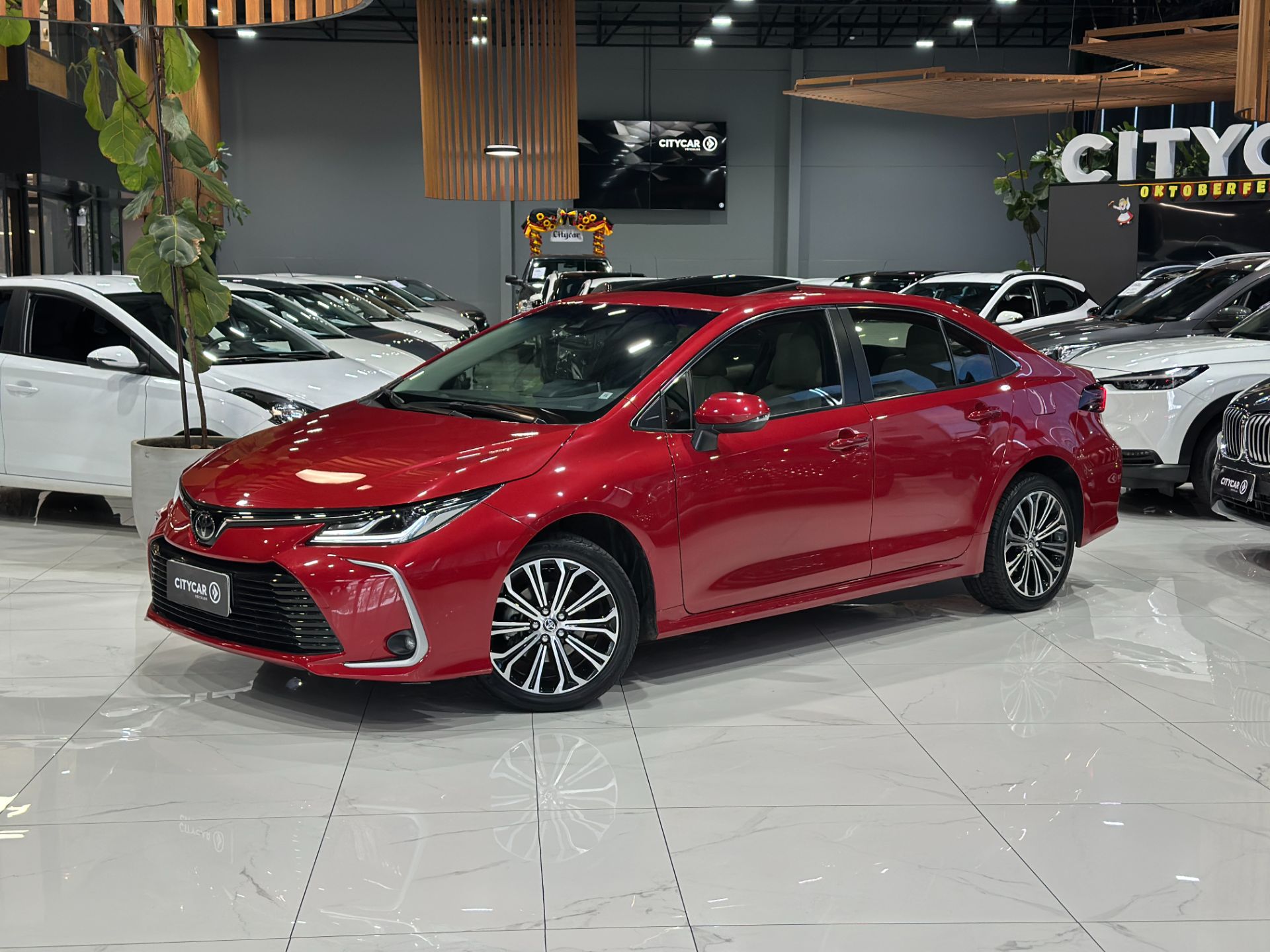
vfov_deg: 30.3
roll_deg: -0.5
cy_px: 476
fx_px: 1761
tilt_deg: -7.0
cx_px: 635
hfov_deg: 39.7
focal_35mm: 48
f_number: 1.78
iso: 160
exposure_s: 1/120
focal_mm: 6.86
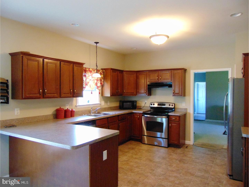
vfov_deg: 54.9
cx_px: 124
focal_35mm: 25
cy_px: 94
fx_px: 180
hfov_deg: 69.4
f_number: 3
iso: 400
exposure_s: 1/25
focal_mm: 4.5
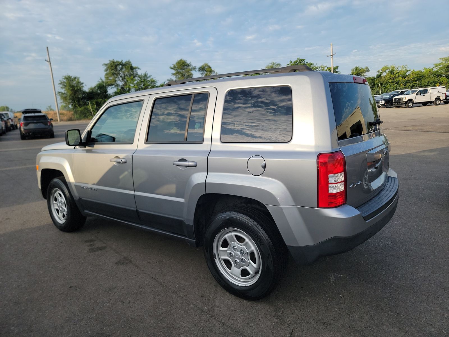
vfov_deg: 56.8
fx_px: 311
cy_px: 168
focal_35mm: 24
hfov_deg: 71.6
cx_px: 224
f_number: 1.8
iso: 50
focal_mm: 6.7
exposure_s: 1/371
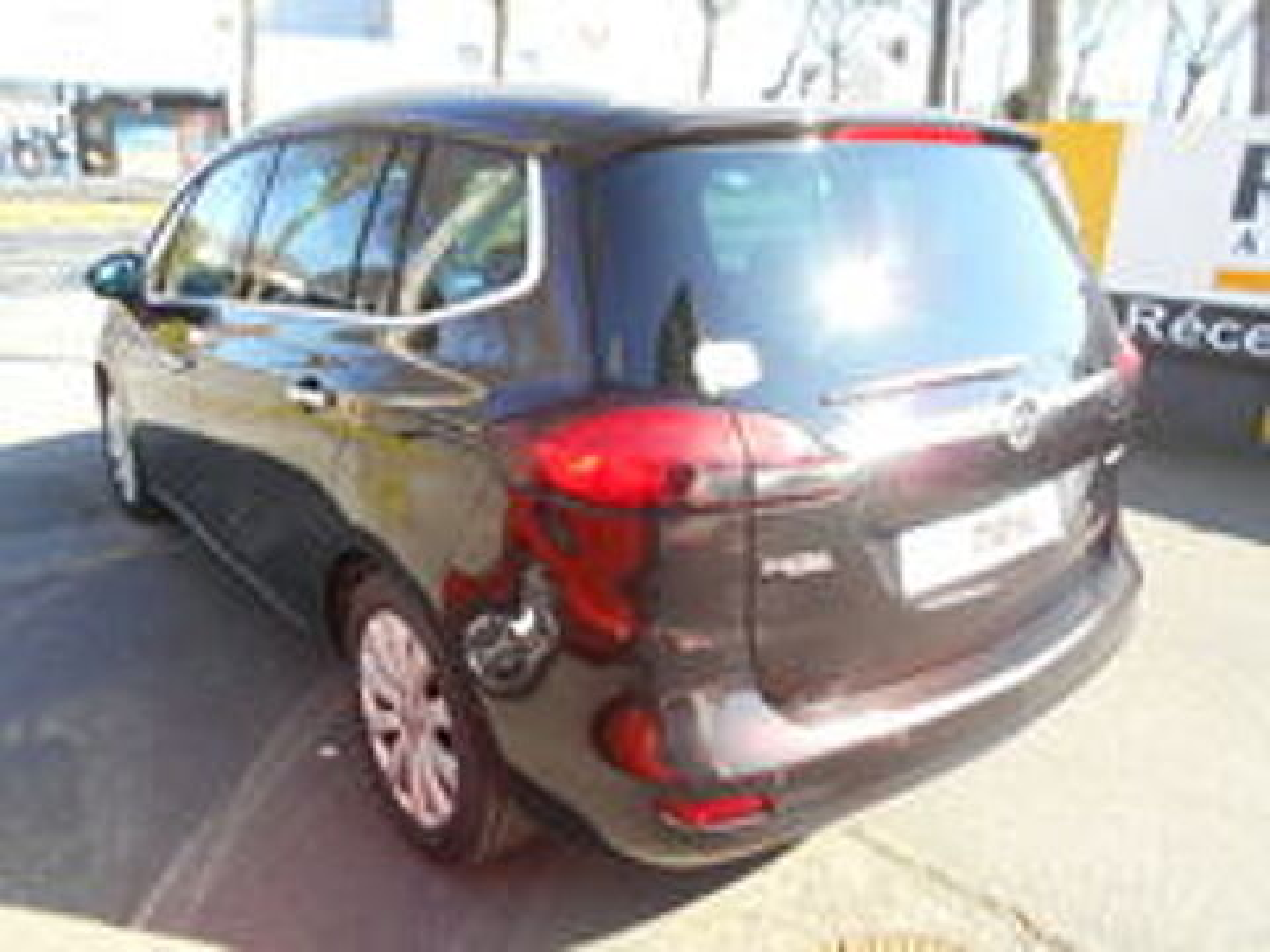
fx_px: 954
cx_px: 635
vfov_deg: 53.1
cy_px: 476
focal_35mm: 26
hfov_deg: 67.3
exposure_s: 1/250
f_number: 3.2
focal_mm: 4.6
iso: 160
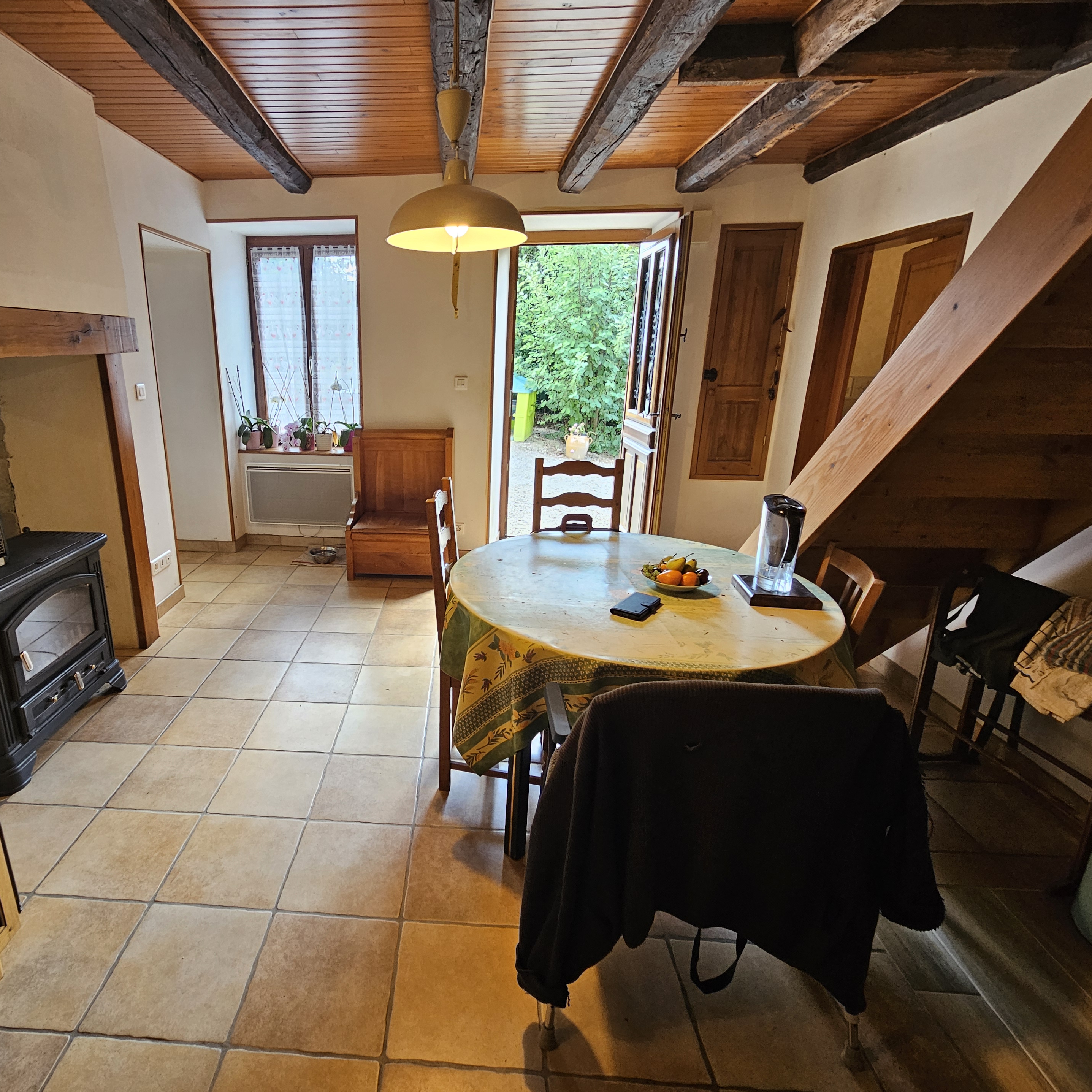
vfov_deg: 87.4
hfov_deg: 86.4
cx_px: 439
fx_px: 571
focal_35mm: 16
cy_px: 543
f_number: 2.2
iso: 160
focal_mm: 2.2
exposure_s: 1/50
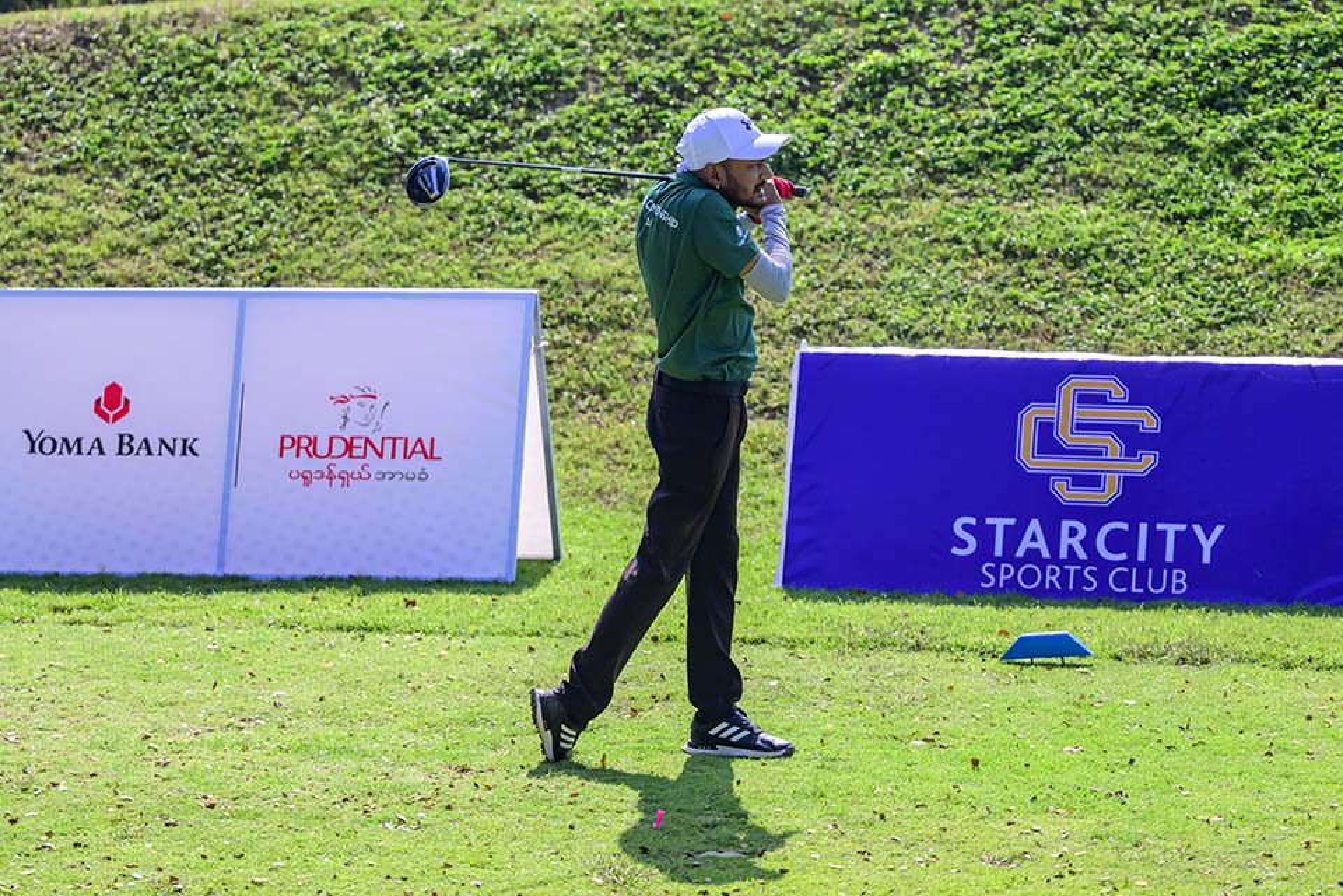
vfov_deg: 14.7
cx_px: 672
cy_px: 448
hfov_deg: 21.9
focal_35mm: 93
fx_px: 3469
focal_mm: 93
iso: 800
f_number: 2.8
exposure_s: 1/10000
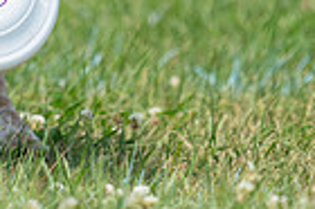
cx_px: -4
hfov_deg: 1.2
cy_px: -163
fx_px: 14744
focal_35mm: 1687
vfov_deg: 0.8
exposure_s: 1/4000
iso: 1250
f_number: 6.3
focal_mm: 407
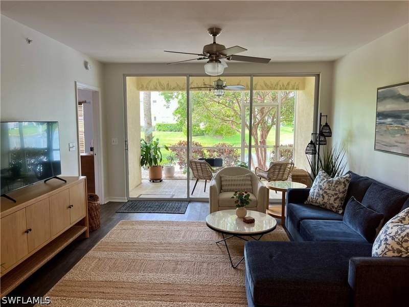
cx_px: 204
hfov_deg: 67.3
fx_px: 307
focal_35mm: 26
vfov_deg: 53.1
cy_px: 154
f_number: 1.6
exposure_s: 1/120
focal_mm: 5.1
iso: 80
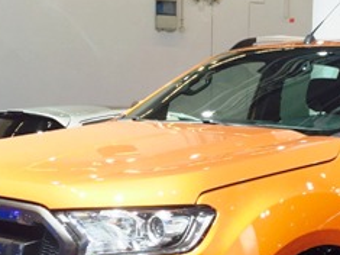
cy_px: 248
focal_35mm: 79
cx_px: 256
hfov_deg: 24.4
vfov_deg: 18.2
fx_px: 776
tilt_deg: -8.4
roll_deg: -2.4
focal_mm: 4.15
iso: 40
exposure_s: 1/30
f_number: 2.2
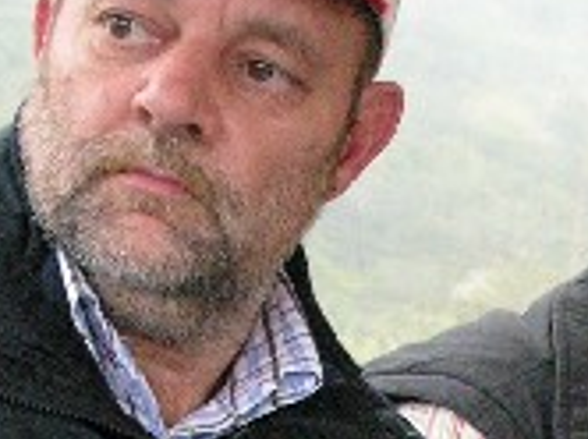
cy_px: 655
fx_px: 2867
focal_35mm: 169
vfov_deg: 8.6
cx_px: 542
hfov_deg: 11.6
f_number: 4
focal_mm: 8.9
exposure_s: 1/71
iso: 400
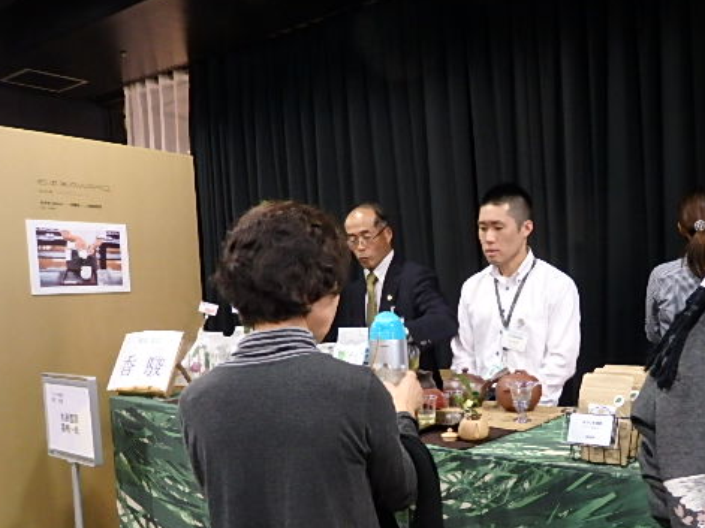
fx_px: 692
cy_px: 352
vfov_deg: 41.2
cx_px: 455
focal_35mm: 34
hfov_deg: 53.2
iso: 500
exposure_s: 1/30
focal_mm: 4.5
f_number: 3
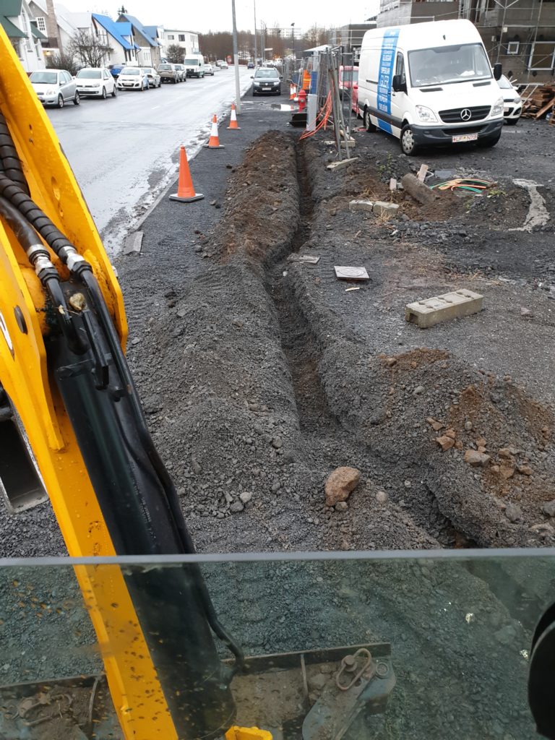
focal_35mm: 26
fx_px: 556
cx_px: 278
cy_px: 370
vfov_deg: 67.3
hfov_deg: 53.1
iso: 160
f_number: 2.4
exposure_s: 1/100
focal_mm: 4.3
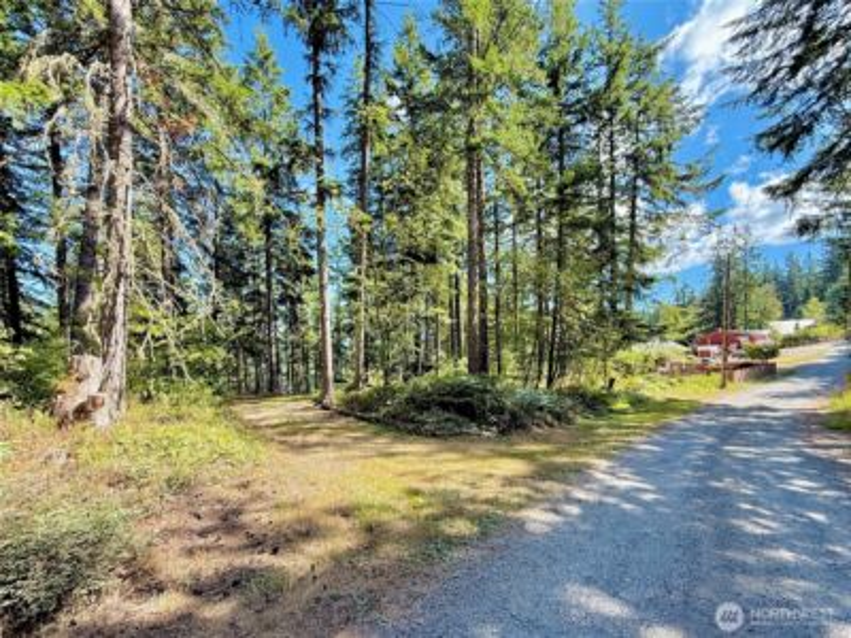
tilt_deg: +2.8
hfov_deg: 102.1
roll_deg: +1.8
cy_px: 319
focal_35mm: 14
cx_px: 426
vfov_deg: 85.7
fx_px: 344
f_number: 2.2
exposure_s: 1/326
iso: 50
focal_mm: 2.22
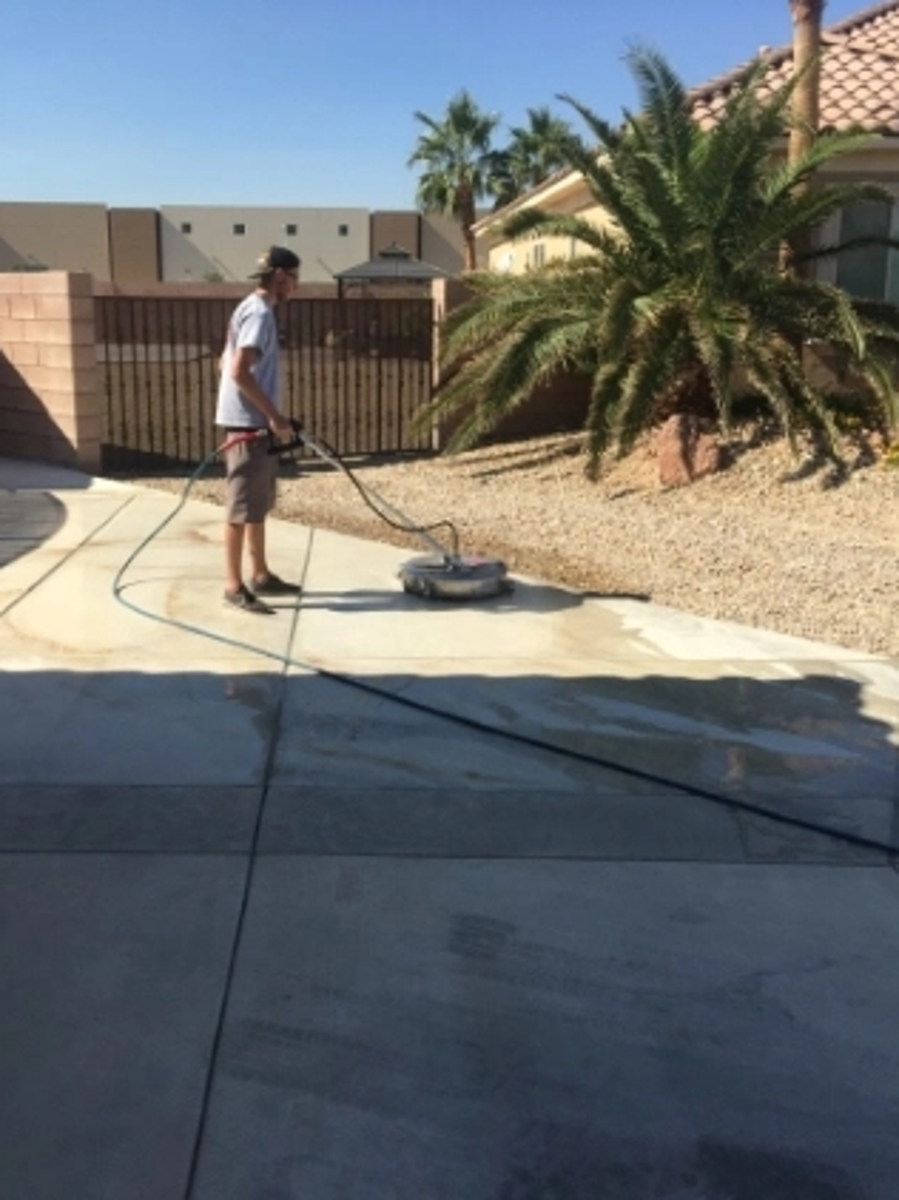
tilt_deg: -12.1
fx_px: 1144
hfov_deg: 42.8
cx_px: 393
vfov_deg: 55.4
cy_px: 569
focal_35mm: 33
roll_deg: +1.0
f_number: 2.2
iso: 32
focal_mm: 4.15
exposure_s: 1/1883
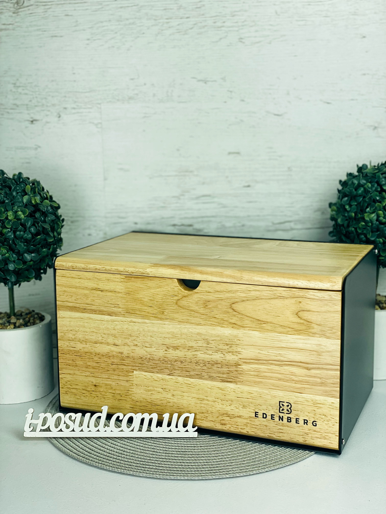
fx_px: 773
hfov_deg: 28.0
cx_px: 193
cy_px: 257
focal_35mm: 52
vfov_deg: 36.8
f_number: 2
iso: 20
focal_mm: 6
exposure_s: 1/340
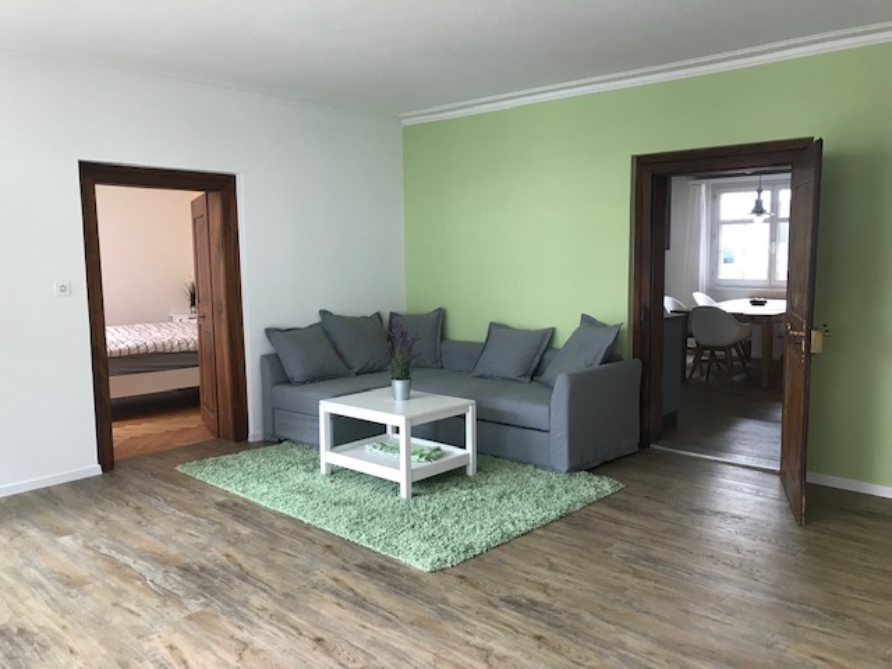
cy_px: 334
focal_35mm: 28
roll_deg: +0.4
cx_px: 446
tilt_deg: -5.2
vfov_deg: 49.7
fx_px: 722
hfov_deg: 63.4
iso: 40
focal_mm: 3.99
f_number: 1.8
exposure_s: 1/33
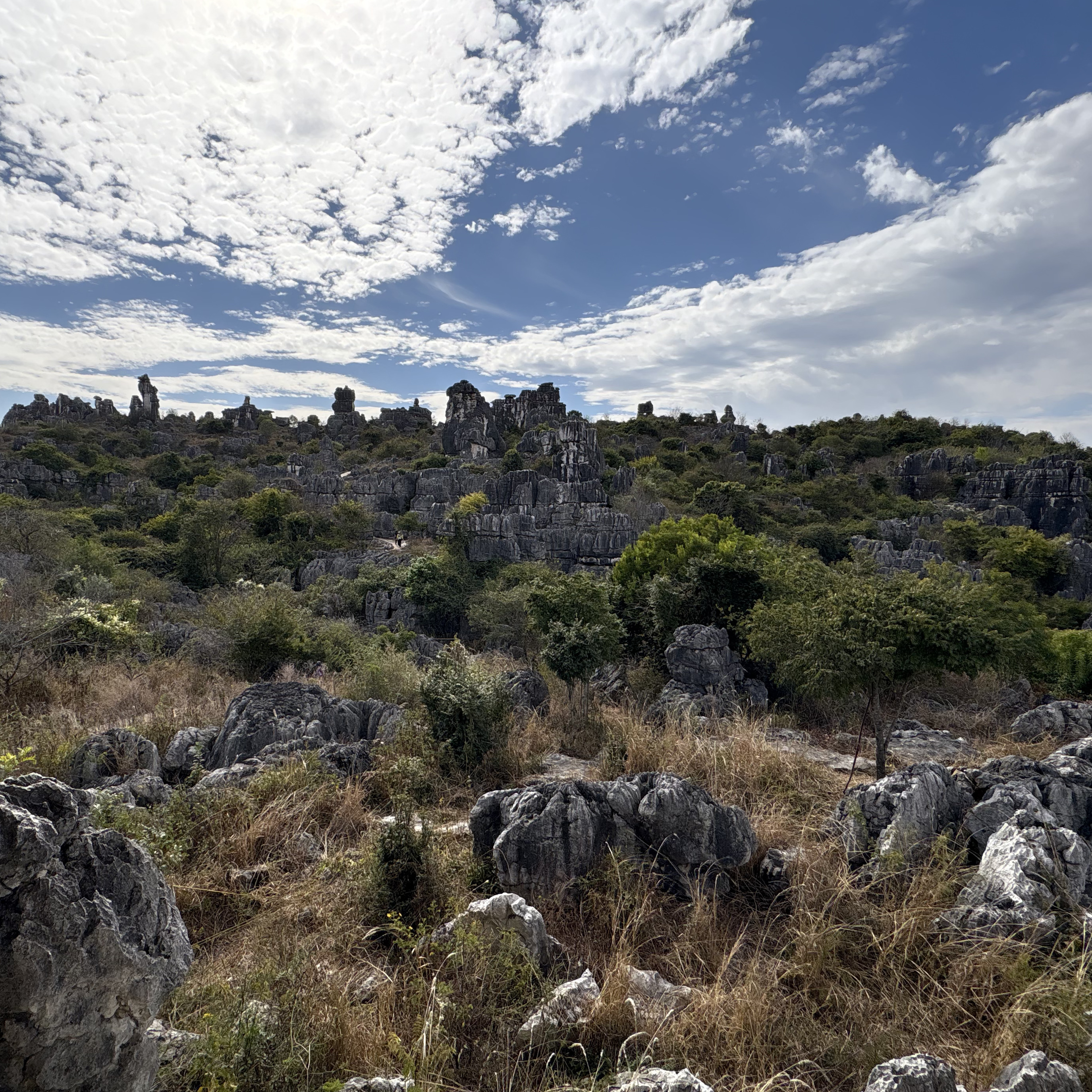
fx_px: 642
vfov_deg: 80.7
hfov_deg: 80.4
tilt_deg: -4.5
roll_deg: -0.7
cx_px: 486
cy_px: 539
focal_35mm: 18
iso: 64
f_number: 2.2
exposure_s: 1/2342
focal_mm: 2.22
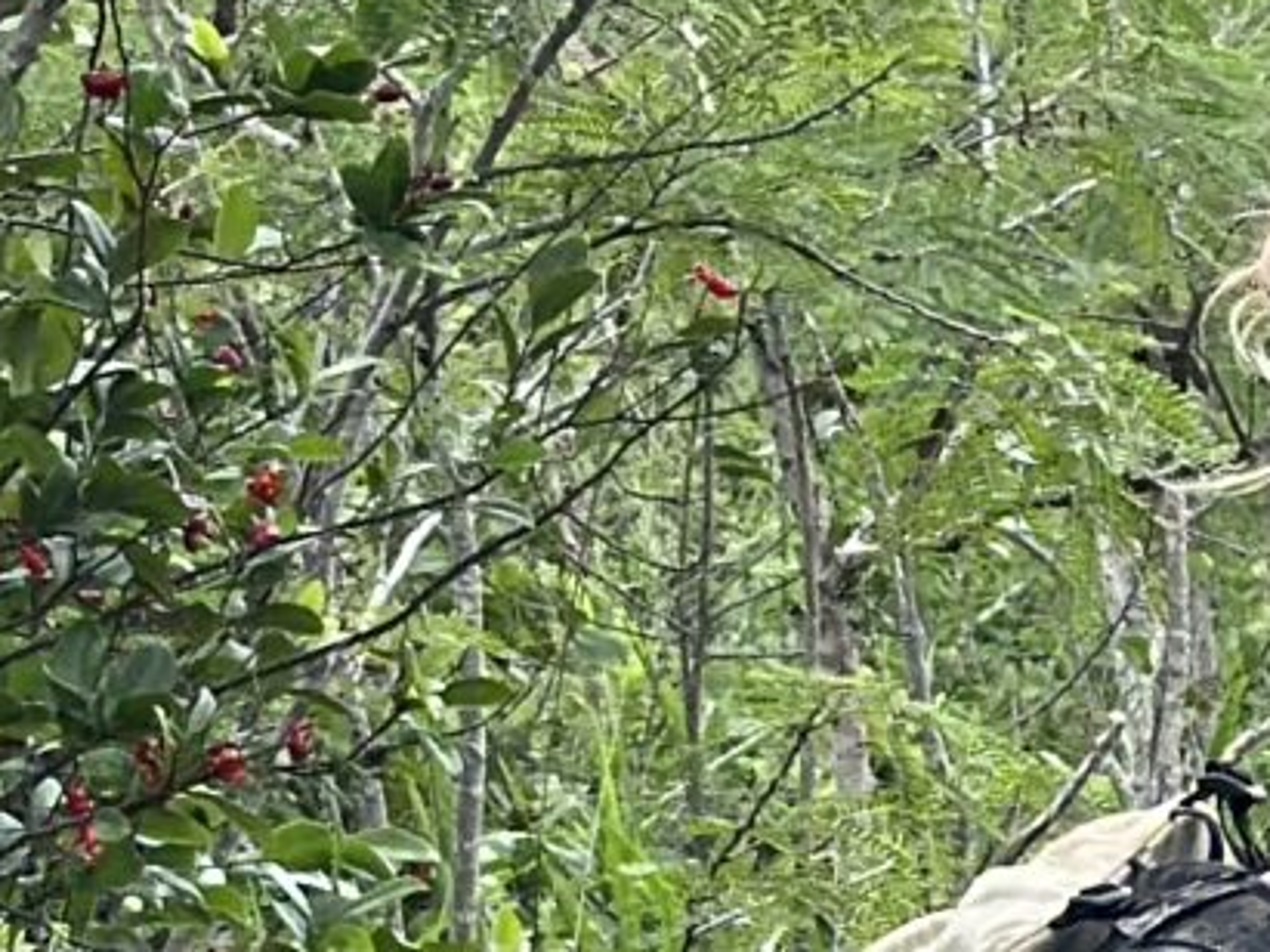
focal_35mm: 318
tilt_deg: -13.4
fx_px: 11663
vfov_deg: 4.6
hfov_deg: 6.2
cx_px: 1678
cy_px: 1385
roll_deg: -0.6
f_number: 1.78
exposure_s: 1/1242
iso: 80
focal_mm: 6.86
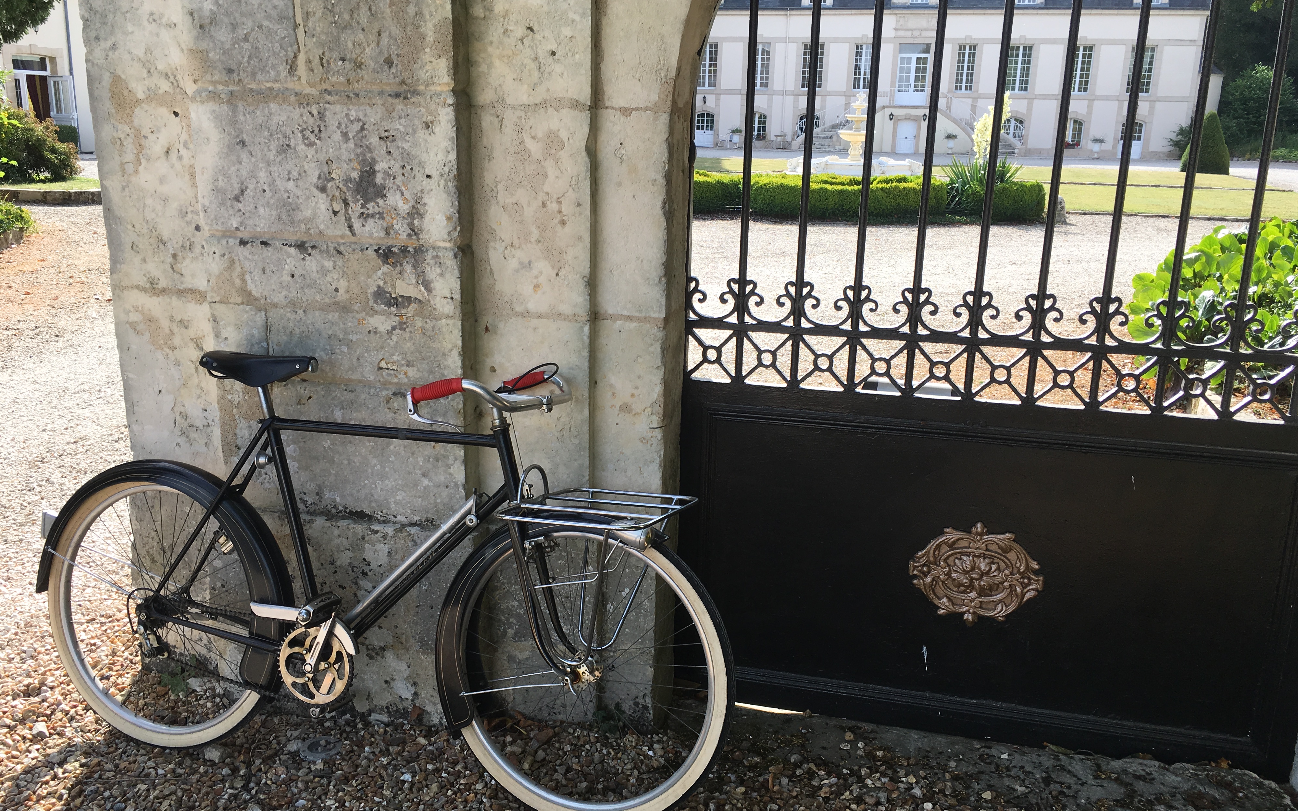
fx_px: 1097
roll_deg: -2.3
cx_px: 652
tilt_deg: -14.8
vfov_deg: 40.6
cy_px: 423
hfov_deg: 61.2
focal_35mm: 31
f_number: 2.2
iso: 25
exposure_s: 1/519
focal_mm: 4.15
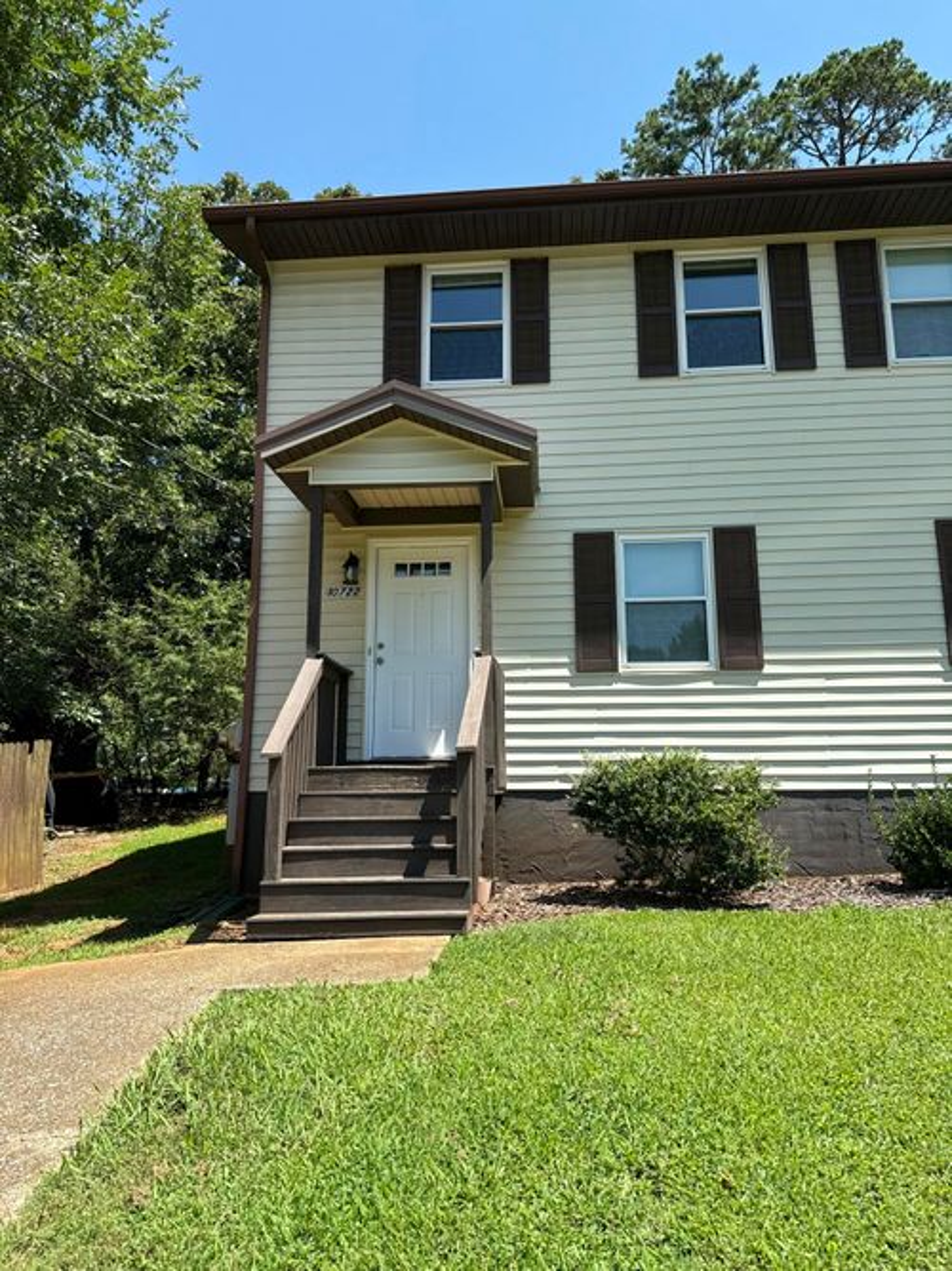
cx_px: 476
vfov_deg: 71.6
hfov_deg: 56.8
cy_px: 636
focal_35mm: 24
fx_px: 880
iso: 80
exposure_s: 1/2169
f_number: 1.78
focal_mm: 6.76
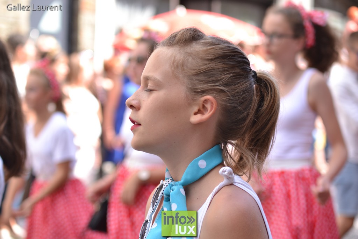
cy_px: 120
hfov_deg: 24.2
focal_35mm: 84
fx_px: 835
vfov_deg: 16.3
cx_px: 179
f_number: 3.2
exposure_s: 1/500
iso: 200
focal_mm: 56
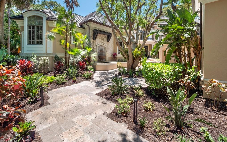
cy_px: 57
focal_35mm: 15
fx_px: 93
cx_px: 114
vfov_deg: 74.0
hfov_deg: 101.5
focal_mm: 7
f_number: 7.1
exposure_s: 1/160
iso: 200
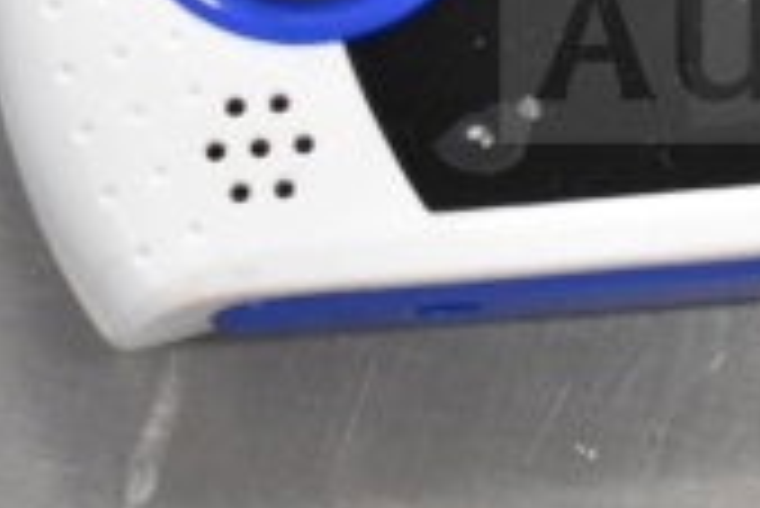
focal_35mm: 216
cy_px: -214
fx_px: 4564
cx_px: 1003
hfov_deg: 9.3
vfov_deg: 6.3
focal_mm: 40
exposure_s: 1/60
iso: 2500
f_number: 5
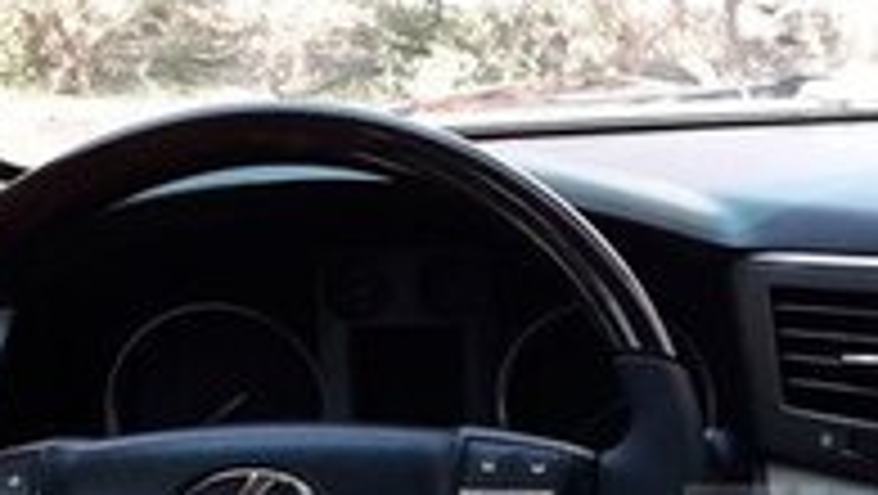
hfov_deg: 19.2
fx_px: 2400
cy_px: 551
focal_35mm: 103
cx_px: 1144
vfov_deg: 11.6
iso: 40
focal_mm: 3.7
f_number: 1.9
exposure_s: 1/128
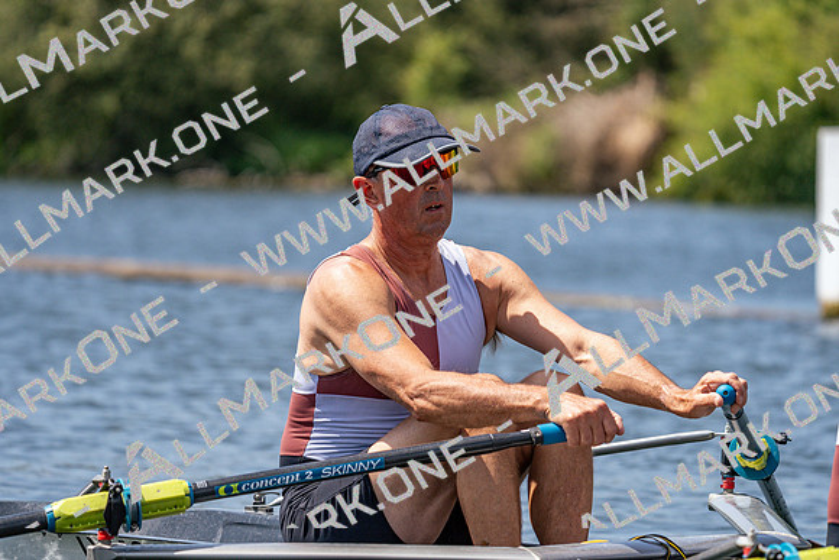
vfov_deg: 5.2
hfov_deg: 7.7
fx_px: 6200
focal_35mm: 266
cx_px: 420
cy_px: 280
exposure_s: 1/2000
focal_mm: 266
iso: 320
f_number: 5.6
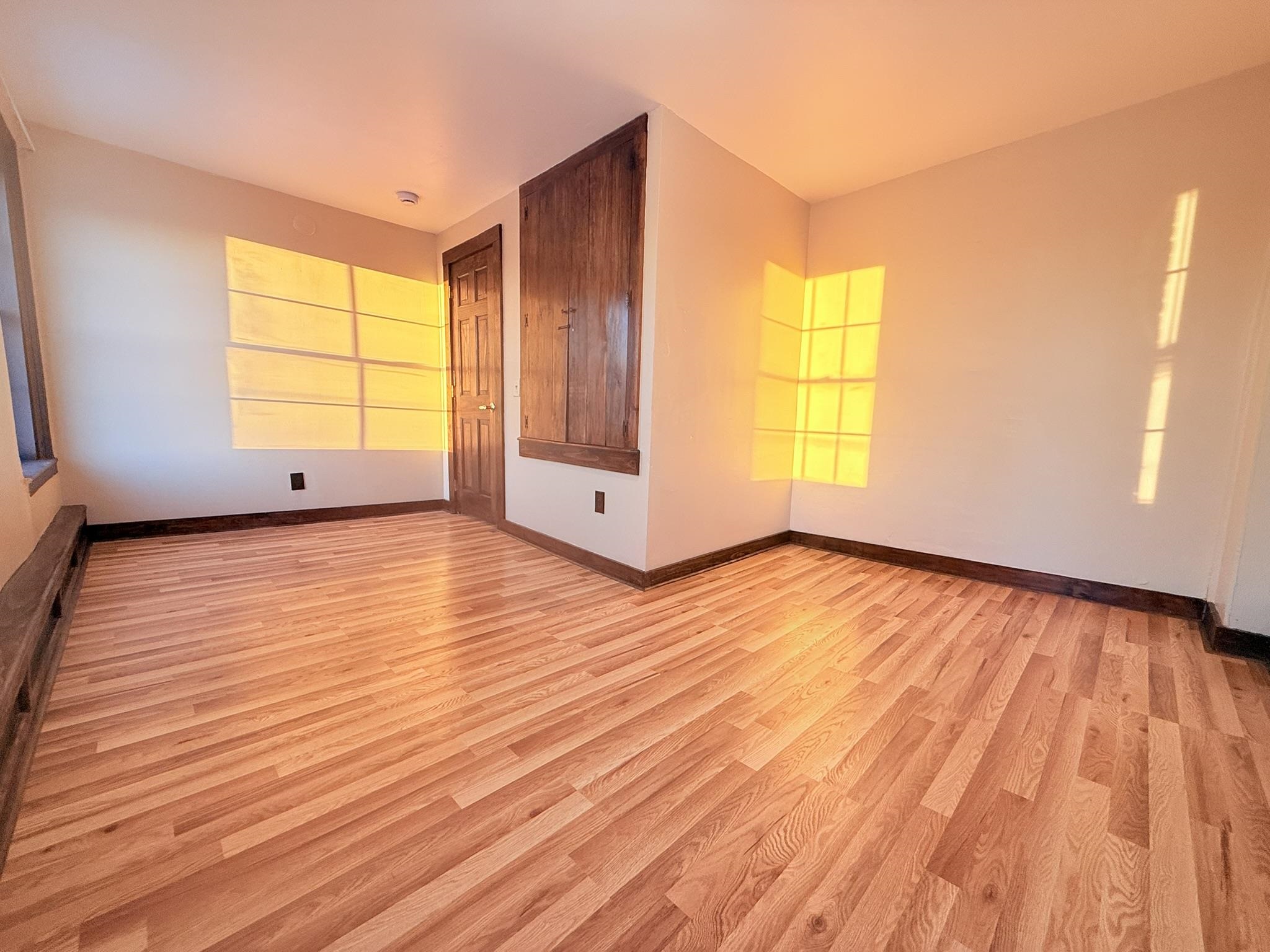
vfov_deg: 85.7
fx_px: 514
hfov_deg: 102.1
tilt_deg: -9.3
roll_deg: -2.1
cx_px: 635
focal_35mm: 14
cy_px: 476
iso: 100
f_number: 2.2
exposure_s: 1/99
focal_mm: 2.22
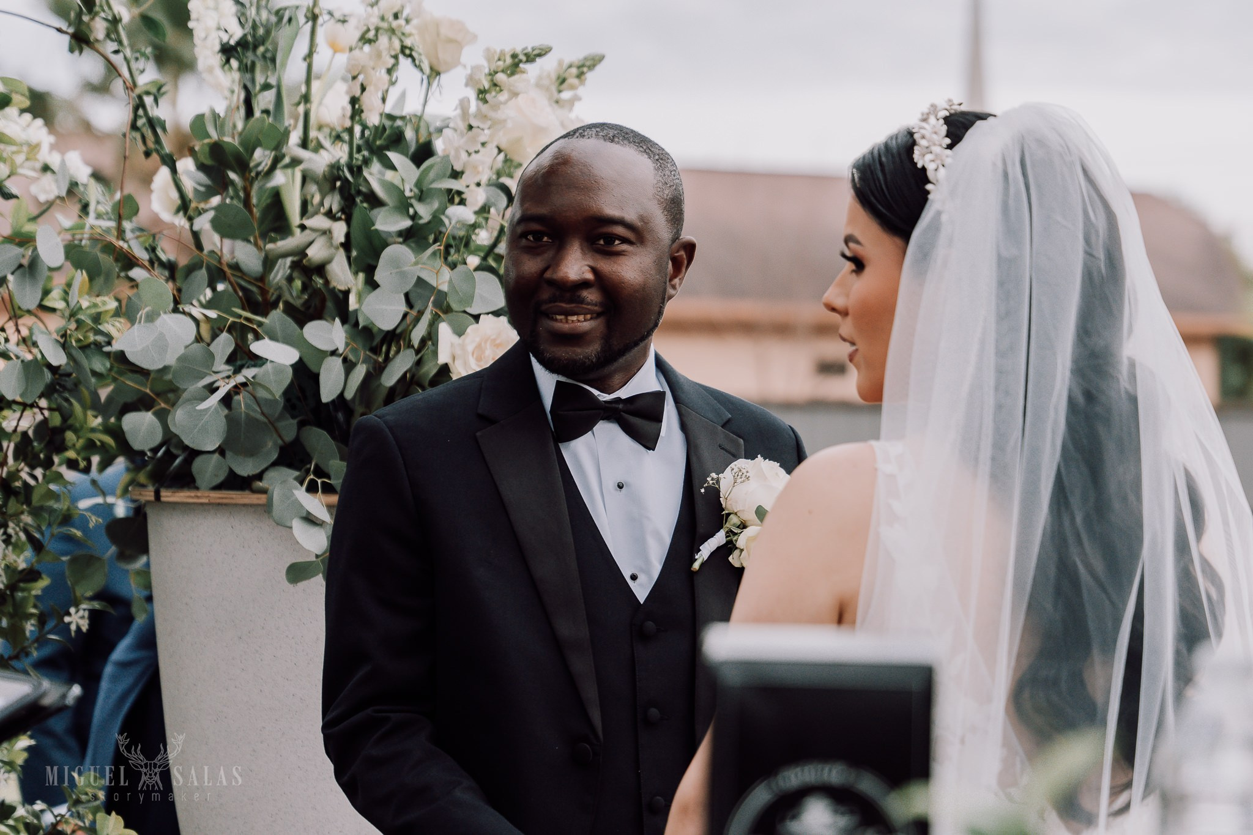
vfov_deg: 13.0
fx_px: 3654
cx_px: 626
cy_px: 418
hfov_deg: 19.5
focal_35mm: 105
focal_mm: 70
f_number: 2.8
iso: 160
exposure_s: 1/320
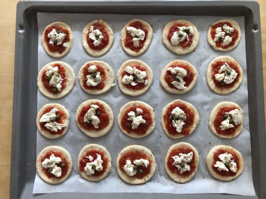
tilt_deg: -87.5
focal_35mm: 28
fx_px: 215
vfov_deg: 49.7
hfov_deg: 63.4
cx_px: 133
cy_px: 100
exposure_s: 1/30
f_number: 1.8
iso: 32
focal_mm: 3.99
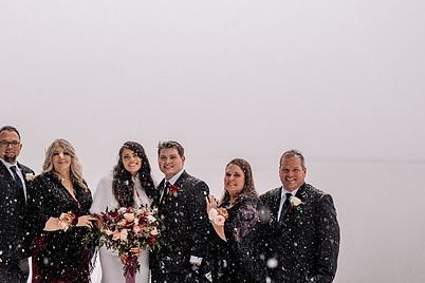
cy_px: 182
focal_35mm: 51
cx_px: 154
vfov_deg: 26.4
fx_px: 602
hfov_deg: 38.6
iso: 1250
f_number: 5
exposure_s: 1/250
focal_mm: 35
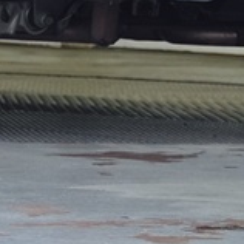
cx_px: -264
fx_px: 4929
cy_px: -303
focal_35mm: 618
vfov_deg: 2.8
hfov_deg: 2.8
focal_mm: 51
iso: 500
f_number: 5
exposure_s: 1/80
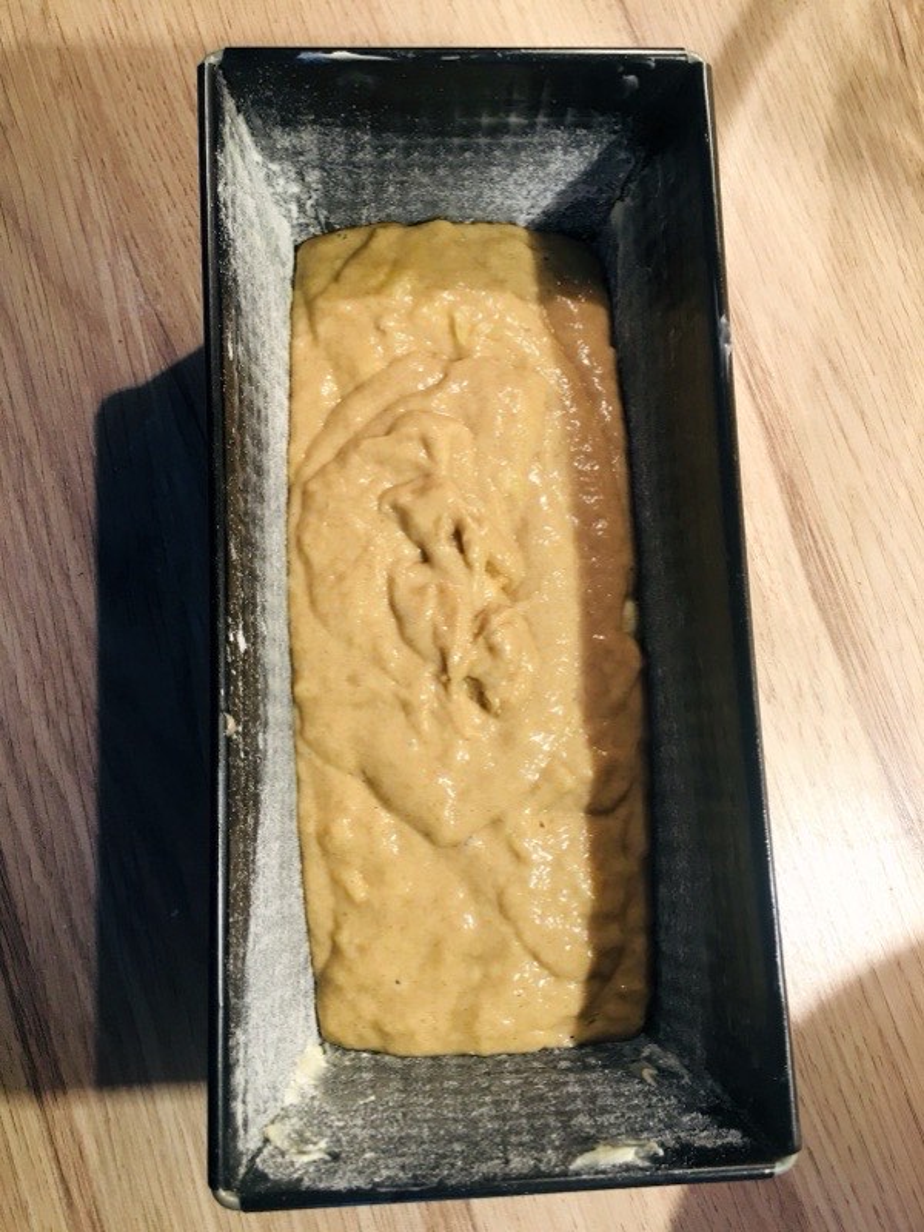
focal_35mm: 29
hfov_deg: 48.2
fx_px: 1032
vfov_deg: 61.7
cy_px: 616
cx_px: 462
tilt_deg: -81.3
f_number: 2.2
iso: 100
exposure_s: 1/33
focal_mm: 4.15
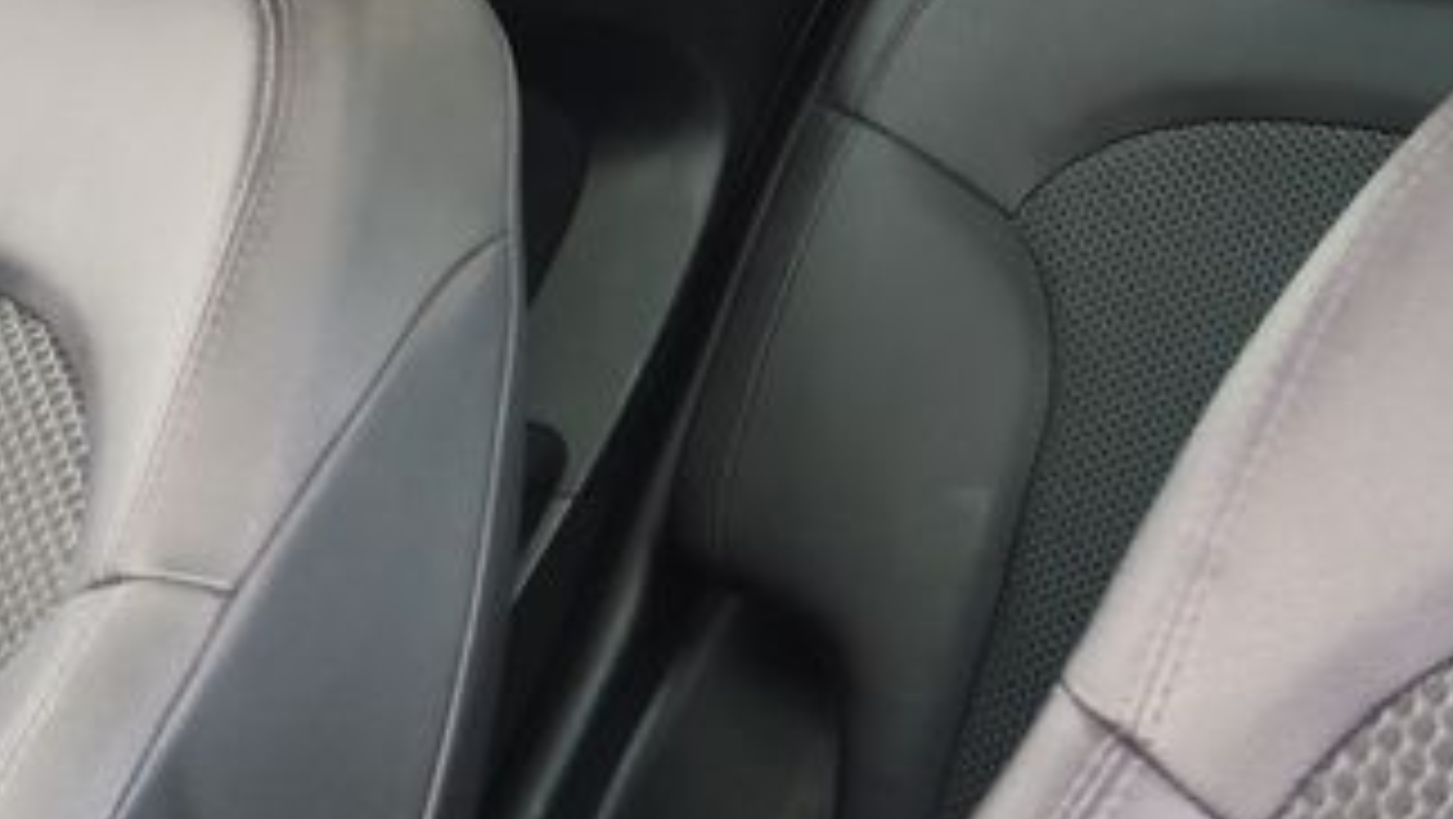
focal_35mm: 93
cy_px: -378
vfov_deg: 12.4
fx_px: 3585
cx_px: 886
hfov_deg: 22.9
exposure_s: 1/100
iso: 78
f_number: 1.69
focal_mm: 7.01
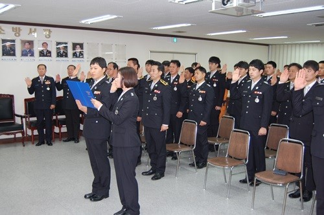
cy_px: 108
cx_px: 162
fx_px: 351
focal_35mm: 39
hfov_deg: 49.6
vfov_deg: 34.1
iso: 400
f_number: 4
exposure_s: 1/60
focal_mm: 26
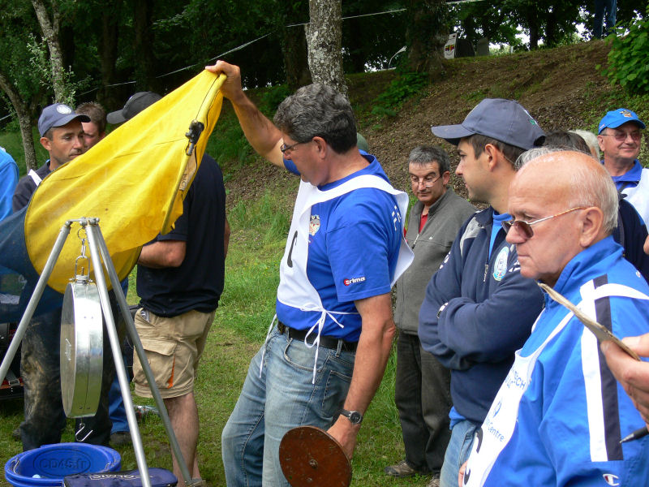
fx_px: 975
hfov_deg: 36.8
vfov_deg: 28.0
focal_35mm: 52
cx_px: 324
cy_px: 244
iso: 100
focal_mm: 10.9
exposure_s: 1/100
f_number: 4.5
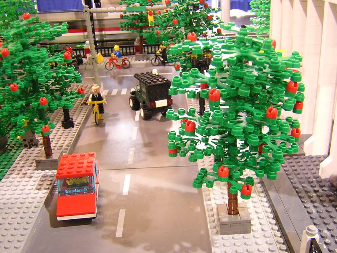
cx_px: 168
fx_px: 389
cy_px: 126
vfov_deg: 36.0
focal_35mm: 40
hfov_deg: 46.8
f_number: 2.7
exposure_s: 1/3.4
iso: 246
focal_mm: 5.2
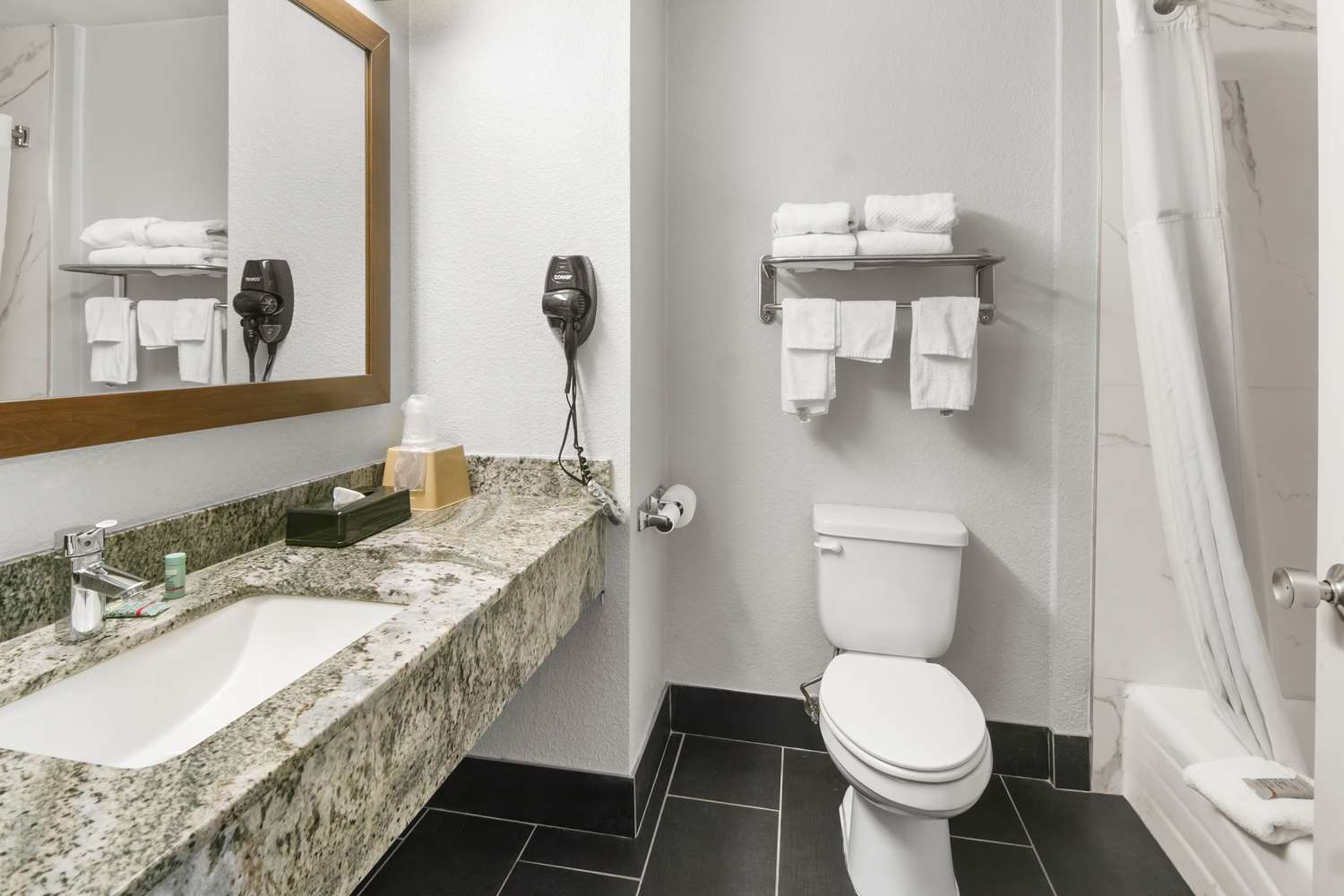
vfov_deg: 72.1
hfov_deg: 95.0
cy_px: 448
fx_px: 616
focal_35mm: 16
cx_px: 672
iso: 800
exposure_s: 1.5
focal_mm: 11
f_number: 8
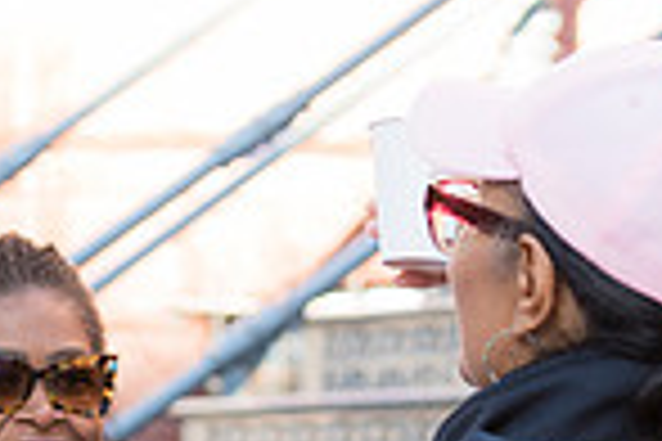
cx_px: 54
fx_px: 5424
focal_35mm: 295
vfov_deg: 4.6
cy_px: 727
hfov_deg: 7.0
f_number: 4
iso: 450
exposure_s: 1/200
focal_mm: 75
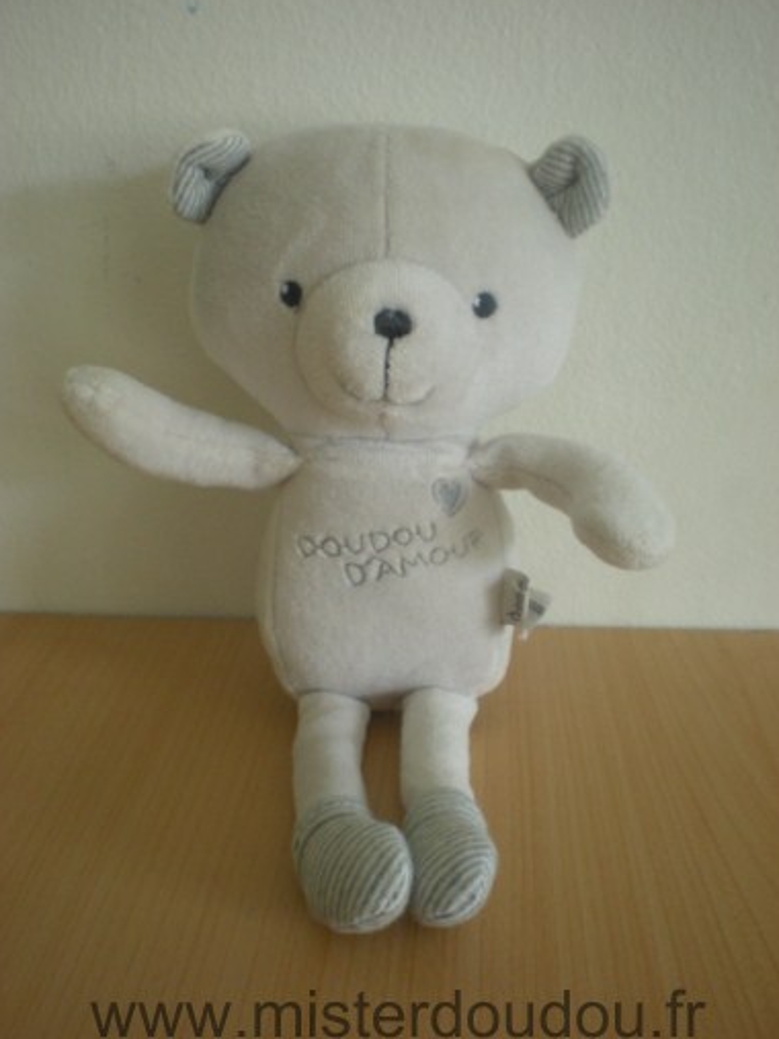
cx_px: 396
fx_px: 1171
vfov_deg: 47.9
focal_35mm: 39
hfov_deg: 36.8
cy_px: 523
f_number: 3.1
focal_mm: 6.3
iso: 200
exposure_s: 1/26.6
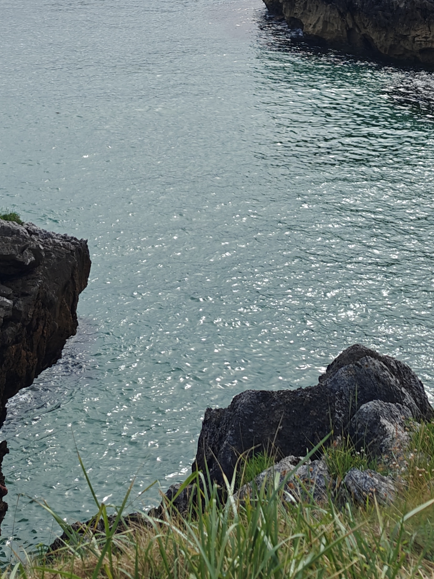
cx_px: 150
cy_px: -60
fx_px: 1070
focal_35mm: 64
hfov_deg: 22.8
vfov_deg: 27.6
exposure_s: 1/1613
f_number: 1.6
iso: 50
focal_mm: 6.06
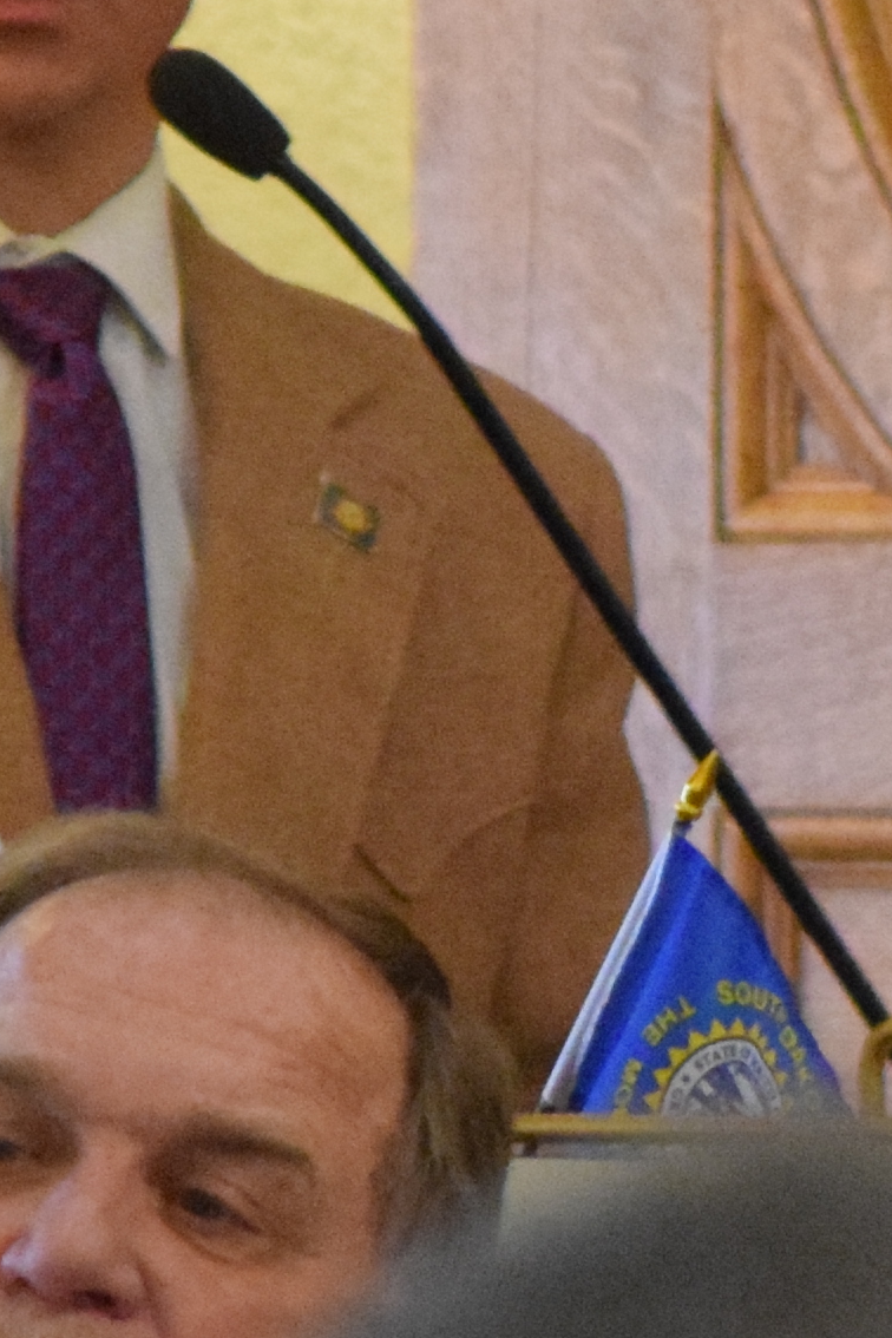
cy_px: 927
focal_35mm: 1588
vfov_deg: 1.3
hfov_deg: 0.9
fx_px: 59016
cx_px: 475
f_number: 6.3
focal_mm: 200
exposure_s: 1/125
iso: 5600
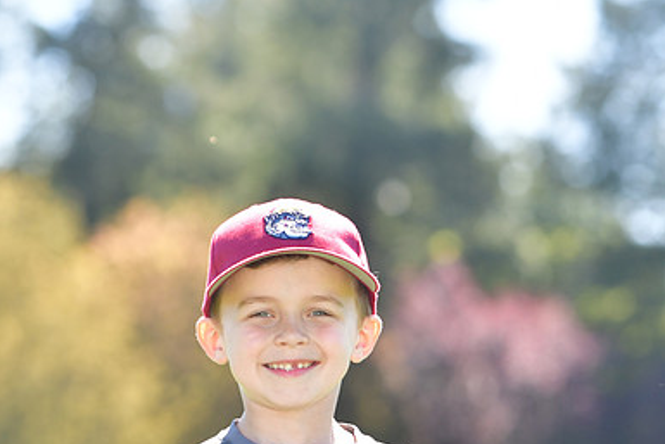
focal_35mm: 294
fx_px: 5433
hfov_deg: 7.0
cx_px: 332
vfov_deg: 4.7
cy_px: 498
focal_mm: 130
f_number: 4.5
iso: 400
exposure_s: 1/800
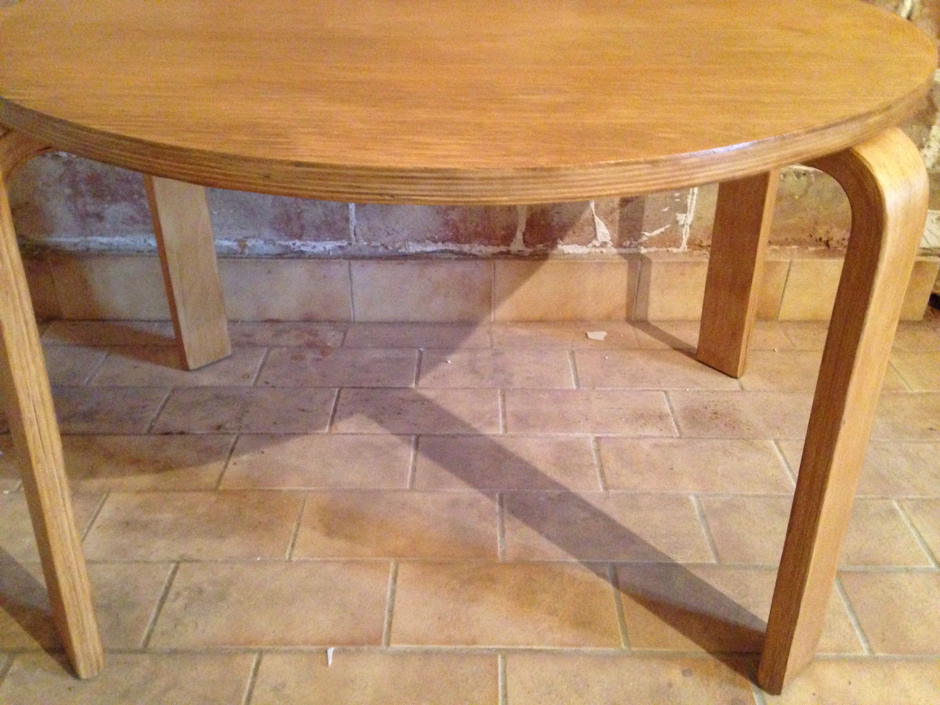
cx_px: 470
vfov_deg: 42.9
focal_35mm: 33
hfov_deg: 55.4
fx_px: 896
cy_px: 352
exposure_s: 1/15
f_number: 2.4
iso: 640
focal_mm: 4.12
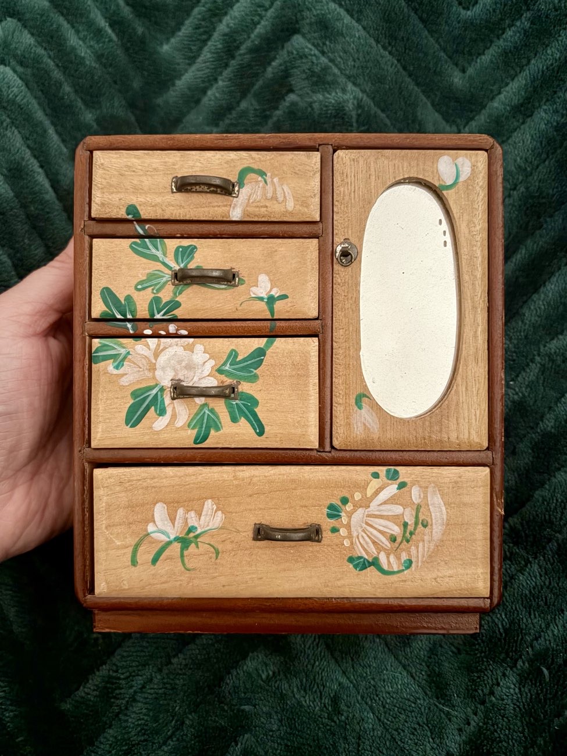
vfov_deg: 67.3
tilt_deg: -64.1
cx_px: 284
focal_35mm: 26
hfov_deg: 53.1
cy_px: 378
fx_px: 568
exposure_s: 1/14
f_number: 1.6
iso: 640
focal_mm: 5.96
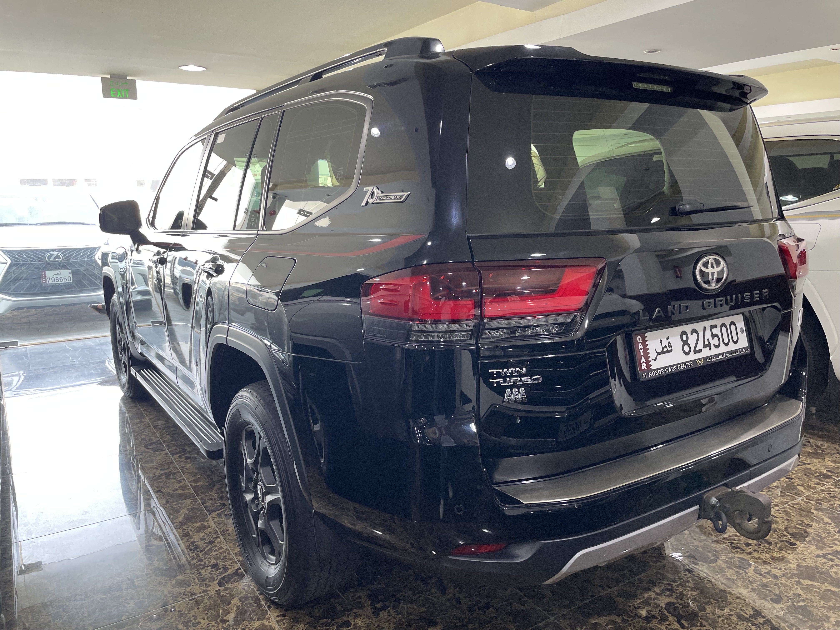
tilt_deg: -10.9
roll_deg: +0.3
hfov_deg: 67.3
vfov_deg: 53.1
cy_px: 315
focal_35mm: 26
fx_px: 631
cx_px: 420
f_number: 1.6
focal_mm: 4.2
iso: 100
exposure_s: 1/100
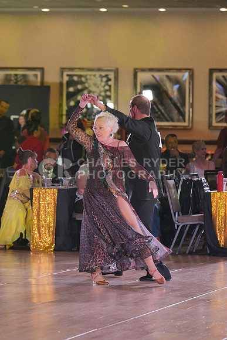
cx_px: 114
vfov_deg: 9.1
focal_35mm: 225
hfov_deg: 6.1
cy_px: 170
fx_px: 2127
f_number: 4
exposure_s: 1/400
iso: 2000
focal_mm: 150
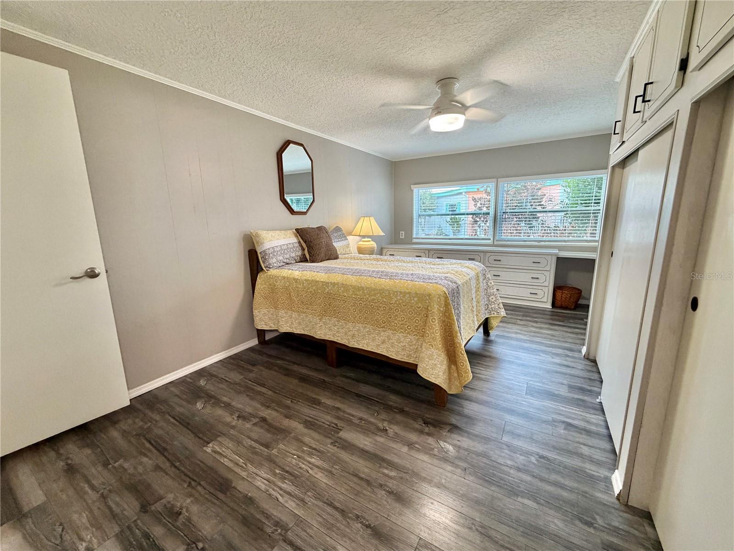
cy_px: 276
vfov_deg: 85.7
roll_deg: +1.3
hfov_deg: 102.1
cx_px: 367
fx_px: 297
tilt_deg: -10.5
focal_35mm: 14
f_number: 2.2
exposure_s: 1/60
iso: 320
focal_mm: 2.22
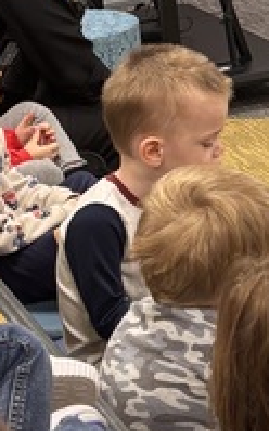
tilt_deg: -16.0
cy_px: 113
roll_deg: +2.2
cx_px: 458
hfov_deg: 8.9
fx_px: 1669
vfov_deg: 14.7
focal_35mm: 142
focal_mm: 5.96
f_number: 1.6
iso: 125
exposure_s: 1/60
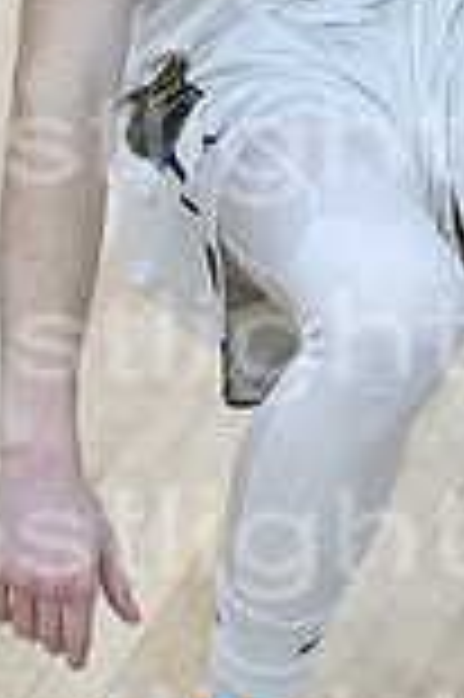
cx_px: 405
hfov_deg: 2.0
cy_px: 52
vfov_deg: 3.0
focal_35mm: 686
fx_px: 13291
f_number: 4
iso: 7200
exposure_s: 1/800
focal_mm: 122
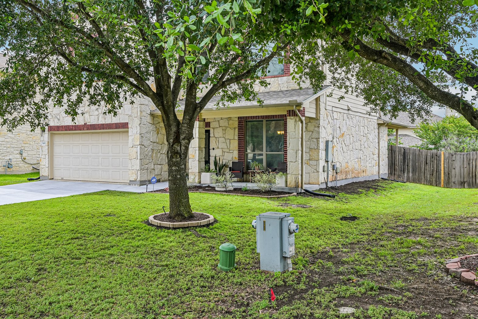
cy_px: 159
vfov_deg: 37.8
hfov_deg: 54.3
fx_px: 465
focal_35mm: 35
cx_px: 209
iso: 100
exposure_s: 1/180
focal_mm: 18
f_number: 6.7
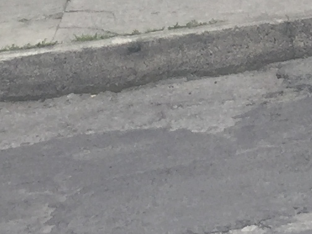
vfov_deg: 7.7
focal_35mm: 187
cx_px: 321
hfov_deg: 10.5
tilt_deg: -0.5
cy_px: -212
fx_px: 1686
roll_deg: +2.9
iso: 32
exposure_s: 1/520
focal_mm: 4.15
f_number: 2.2
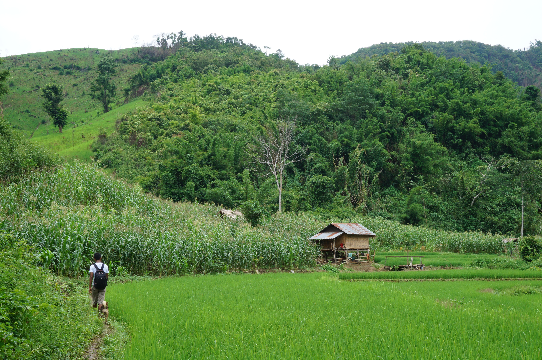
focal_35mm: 46
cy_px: 180
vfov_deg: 28.9
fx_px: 699
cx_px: 271
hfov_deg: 42.4
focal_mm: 31
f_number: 16
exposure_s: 1/80
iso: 200
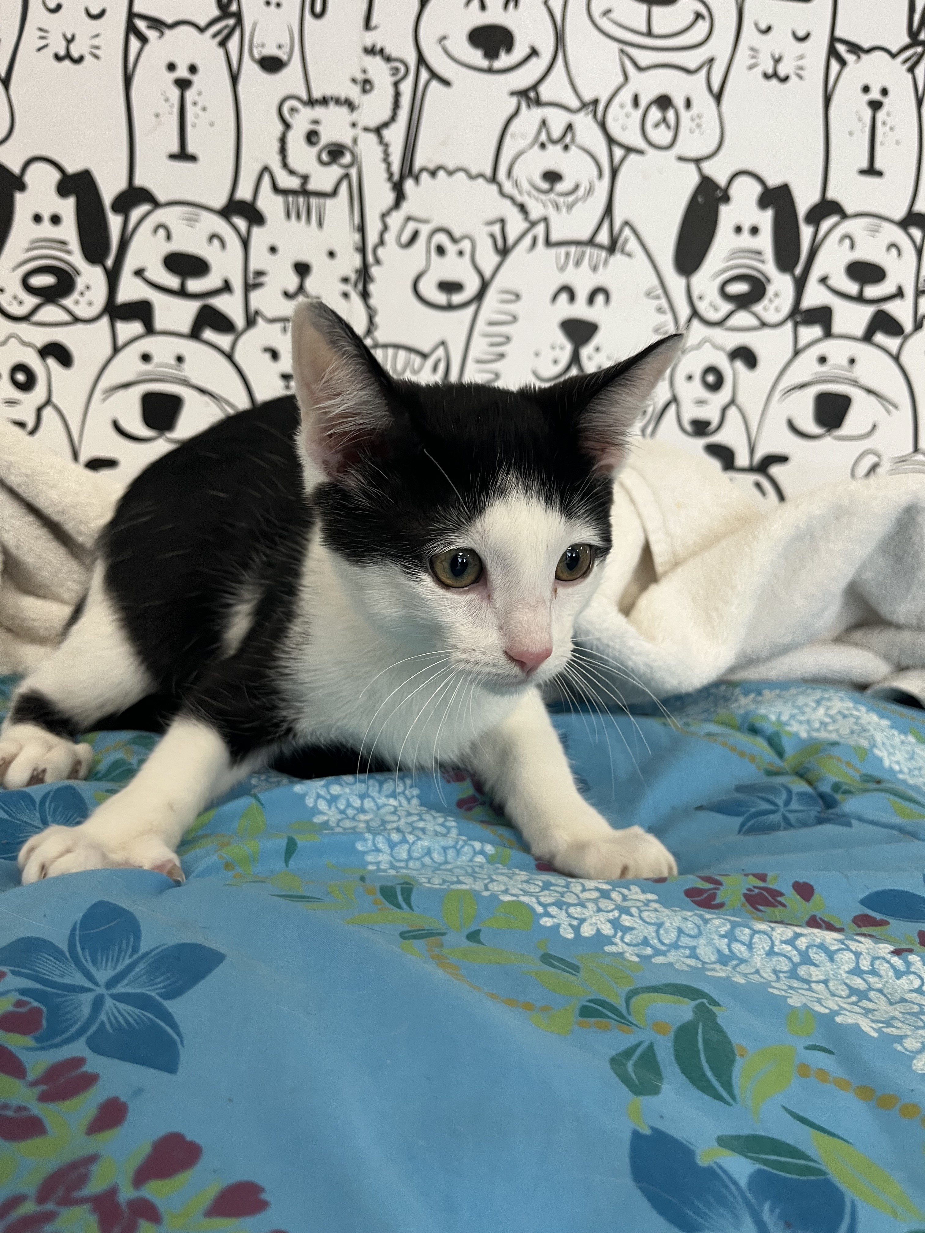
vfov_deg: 67.3
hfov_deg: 53.1
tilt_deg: -3.9
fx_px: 926
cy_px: 616
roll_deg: -2.2
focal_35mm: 26
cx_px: 462
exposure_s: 1/60
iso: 160
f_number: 1.6
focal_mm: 5.1
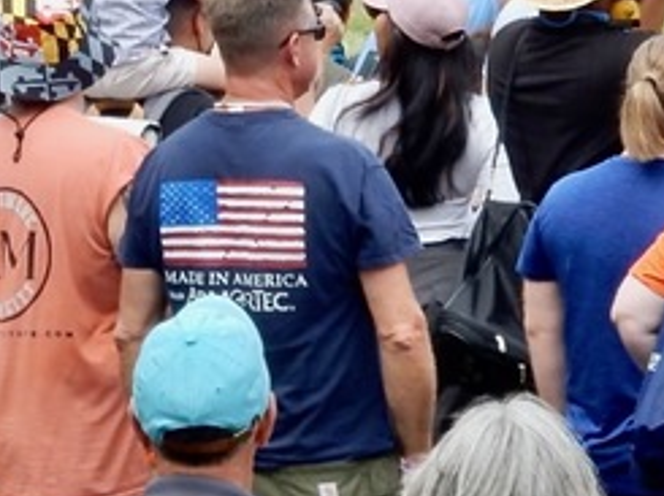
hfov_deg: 4.1
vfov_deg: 3.1
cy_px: -310
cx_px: 38
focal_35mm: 483
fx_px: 9251
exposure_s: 1/160
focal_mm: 24.7
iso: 125
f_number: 6
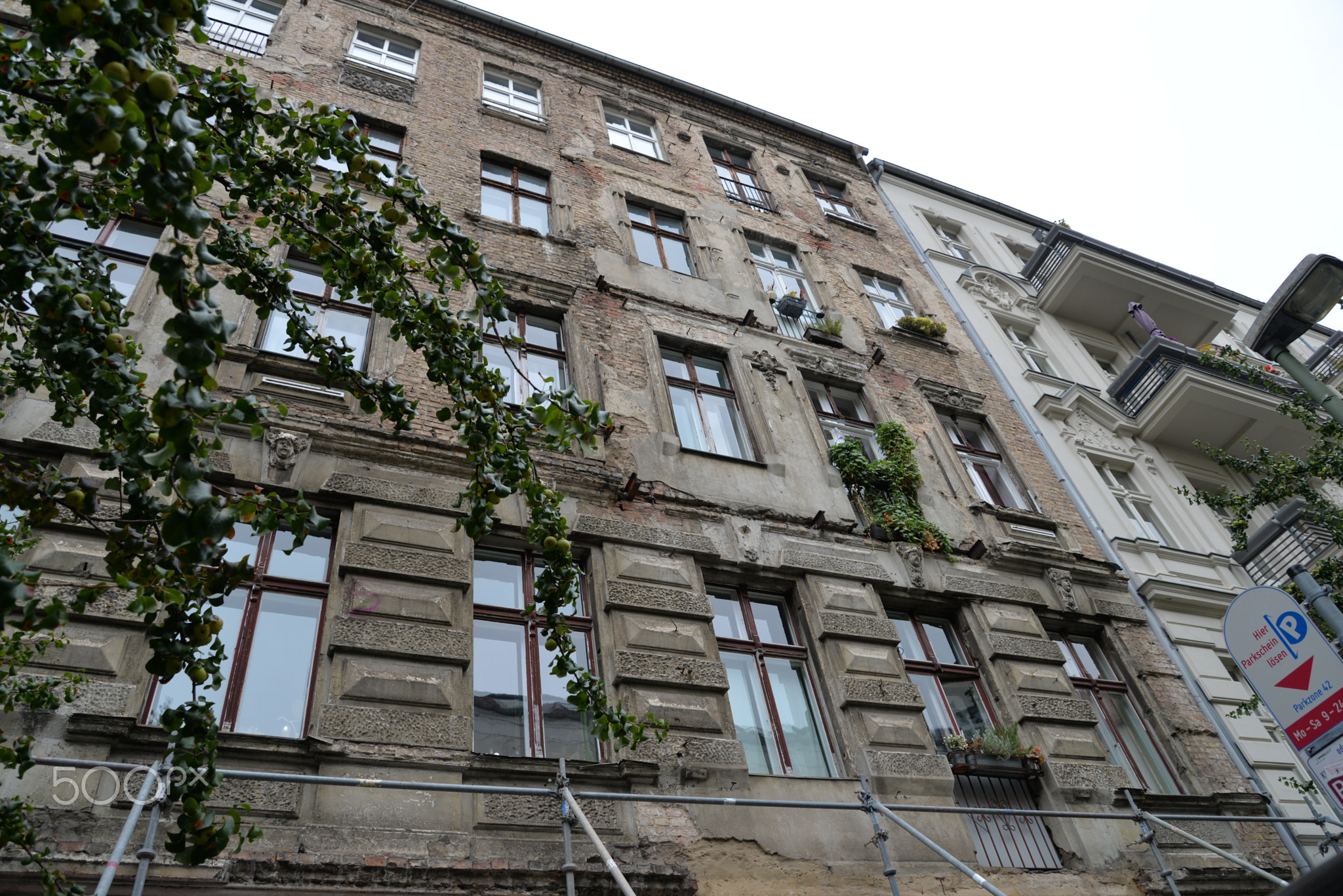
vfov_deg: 53.2
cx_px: 672
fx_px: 896
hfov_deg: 73.7
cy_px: 448
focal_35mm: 24
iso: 320
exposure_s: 1/125
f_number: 5.6
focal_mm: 24
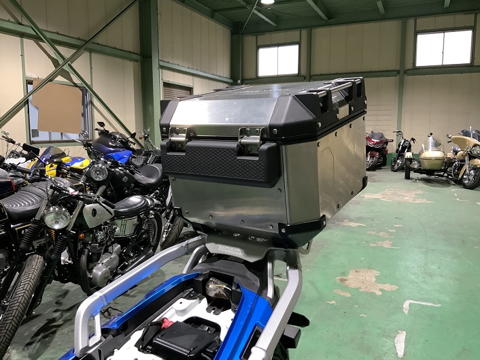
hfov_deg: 61.7
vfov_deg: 48.2
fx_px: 402
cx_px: 240
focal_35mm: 29
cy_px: 180
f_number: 1.8
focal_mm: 3
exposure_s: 1/33
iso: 200
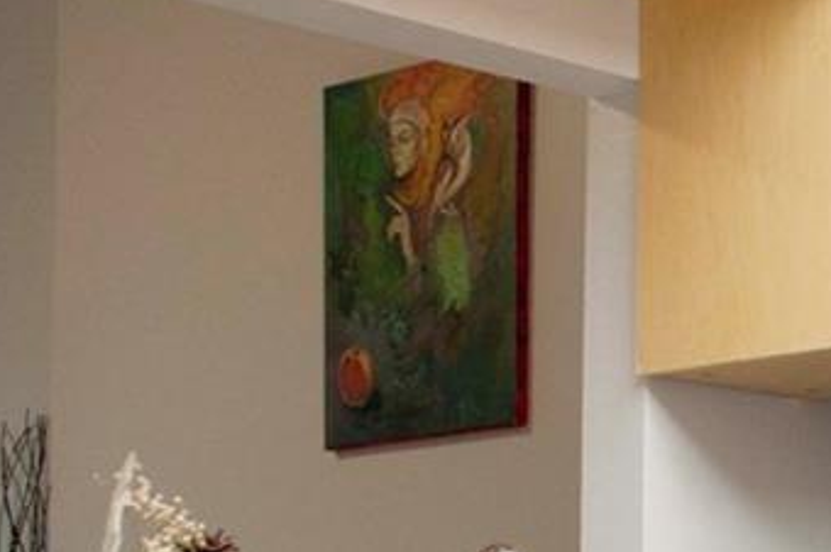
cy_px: 651
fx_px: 2606
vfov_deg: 11.9
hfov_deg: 15.9
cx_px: 1396
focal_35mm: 113
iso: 1000
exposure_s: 1/50
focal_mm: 24
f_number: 5.6
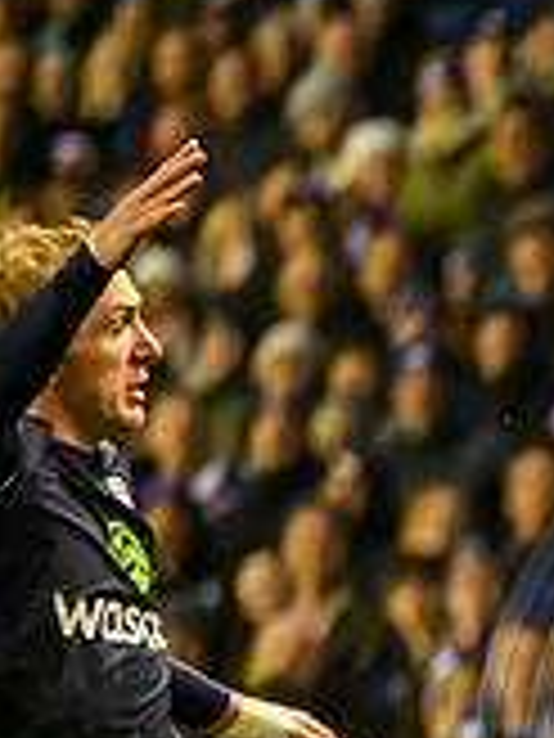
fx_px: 24540
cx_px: 1648
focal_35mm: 1150
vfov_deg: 1.7
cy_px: 1056
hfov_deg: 1.3
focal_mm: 200
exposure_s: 1/1000
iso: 5000
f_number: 2.8
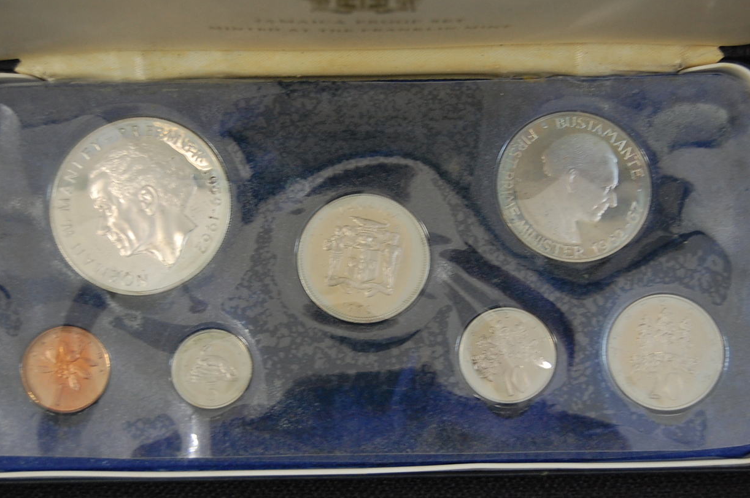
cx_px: 363
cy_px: 258
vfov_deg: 20.3
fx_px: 1394
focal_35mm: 67
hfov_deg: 30.1
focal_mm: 42
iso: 800
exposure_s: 1/20
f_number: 5.3
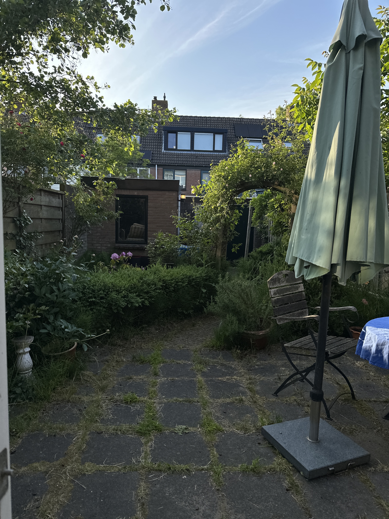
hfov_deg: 56.8
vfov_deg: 71.6
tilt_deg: -5.3
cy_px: 260
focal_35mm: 24
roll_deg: -2.4
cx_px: 194
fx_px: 360
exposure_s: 1/3058
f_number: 1.78
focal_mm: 6.86
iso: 80
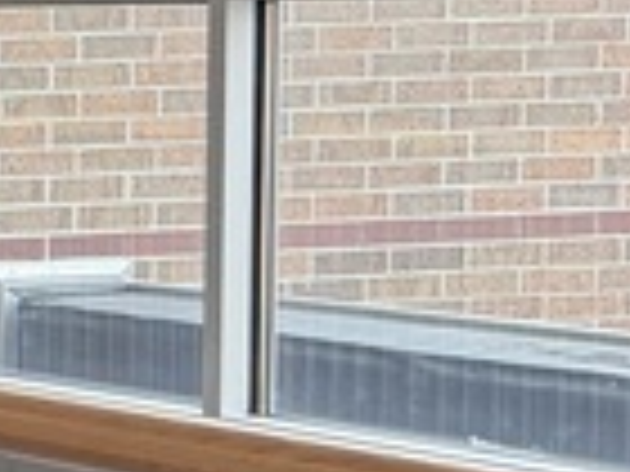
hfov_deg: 8.2
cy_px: 355
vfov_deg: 8.4
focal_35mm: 176
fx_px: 3203
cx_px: -1634
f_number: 1.78
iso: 125
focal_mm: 6.76
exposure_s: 1/213
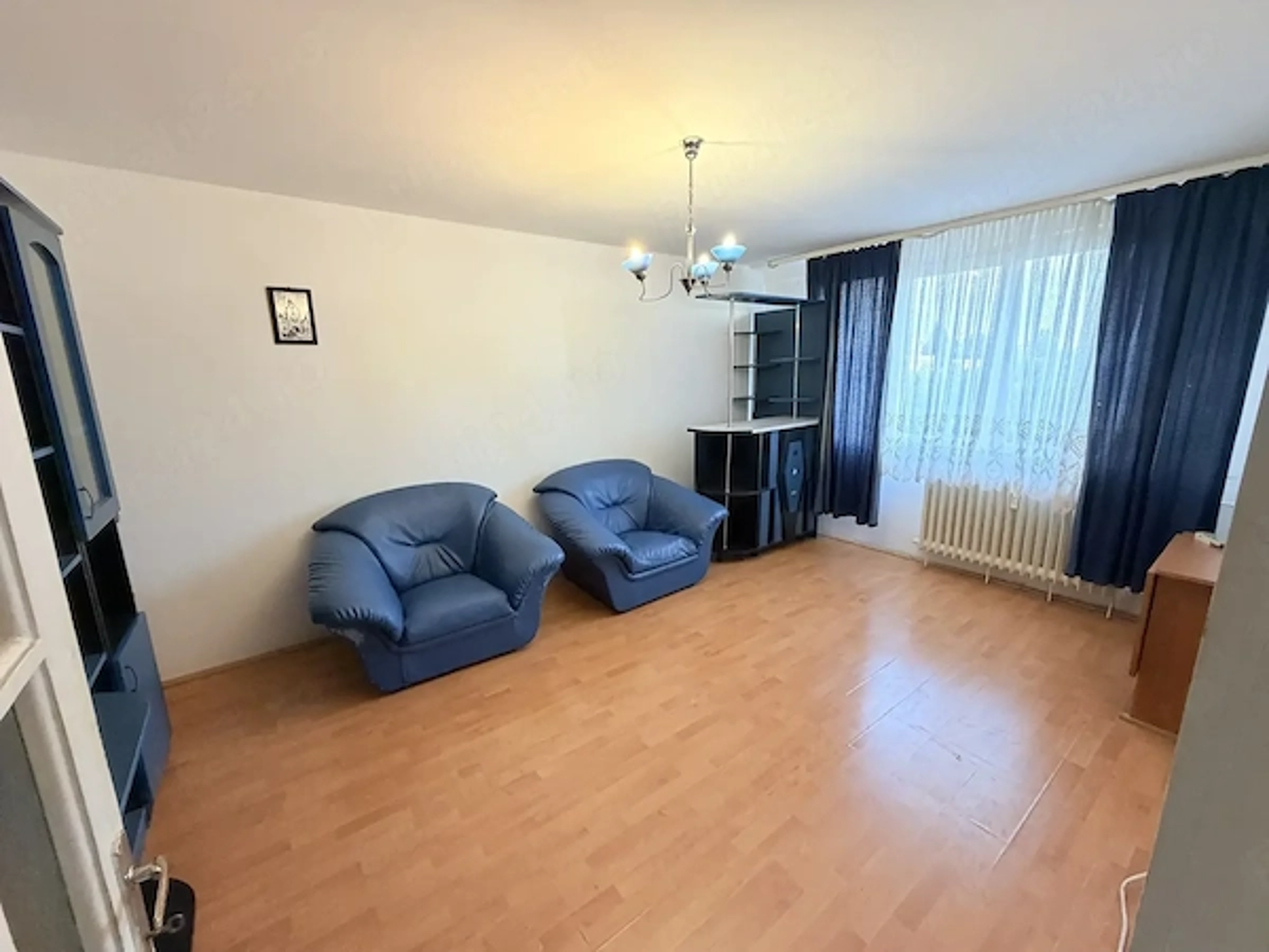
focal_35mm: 14
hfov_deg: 102.1
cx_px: 634
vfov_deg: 85.7
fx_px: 513
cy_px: 476
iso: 250
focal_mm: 2.22
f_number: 2.2
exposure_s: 1/50
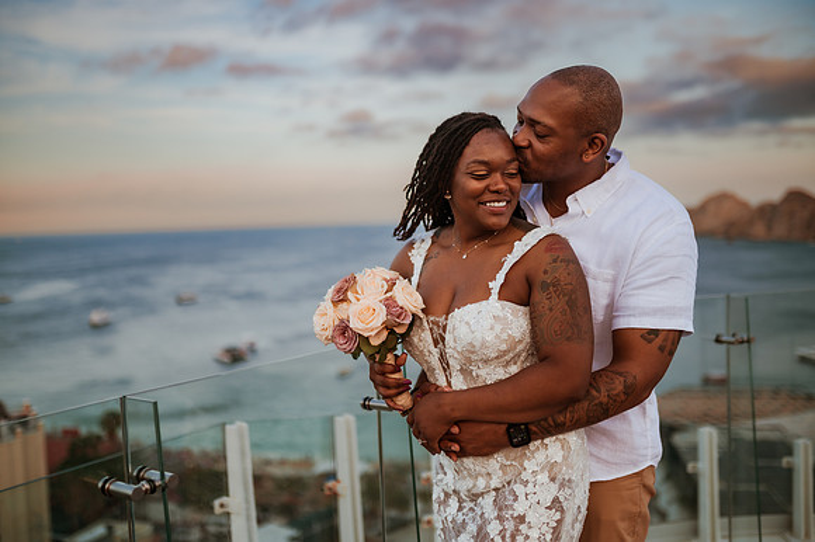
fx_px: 792
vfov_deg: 37.8
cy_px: 271
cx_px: 408
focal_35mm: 35
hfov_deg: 54.5
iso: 160
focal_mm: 35
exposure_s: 1/2500
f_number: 1.4
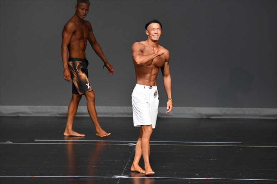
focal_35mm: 315
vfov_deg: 4.4
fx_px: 2423
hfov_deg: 6.5
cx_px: 138
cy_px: 92
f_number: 5.6
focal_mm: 210
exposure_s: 1/400
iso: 2500
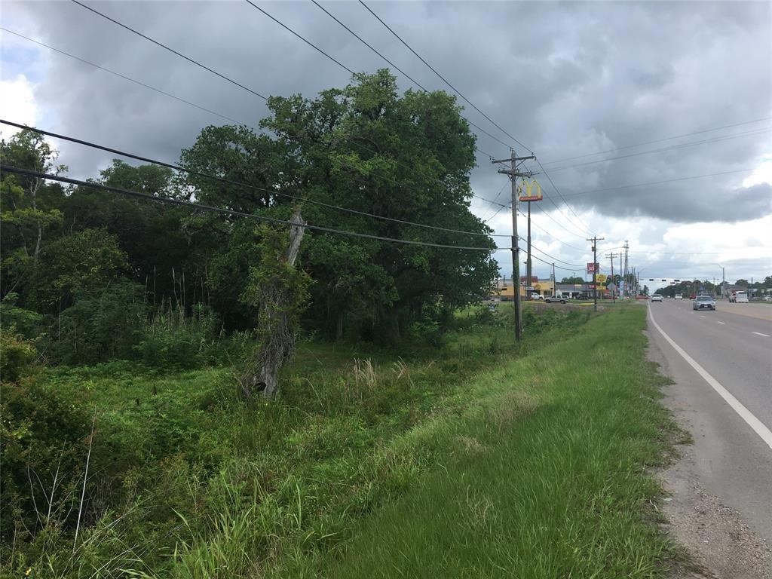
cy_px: 290
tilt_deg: +1.6
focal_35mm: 29
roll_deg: -0.1
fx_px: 647
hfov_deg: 61.7
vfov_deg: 48.2
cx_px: 386
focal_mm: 4.15
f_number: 2.2
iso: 25
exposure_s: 1/657
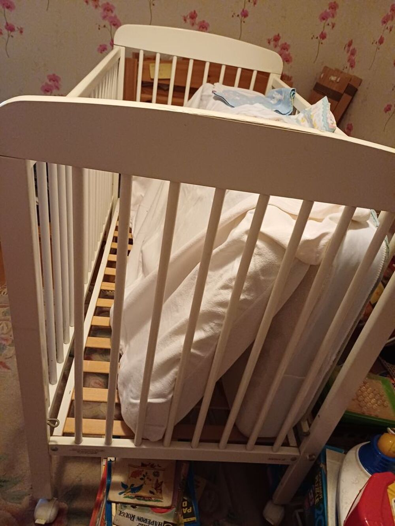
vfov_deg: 69.4
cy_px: 263
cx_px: 198
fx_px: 380
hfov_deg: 54.9
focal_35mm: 25
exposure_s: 1/25
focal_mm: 4.65
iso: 640
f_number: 1.8
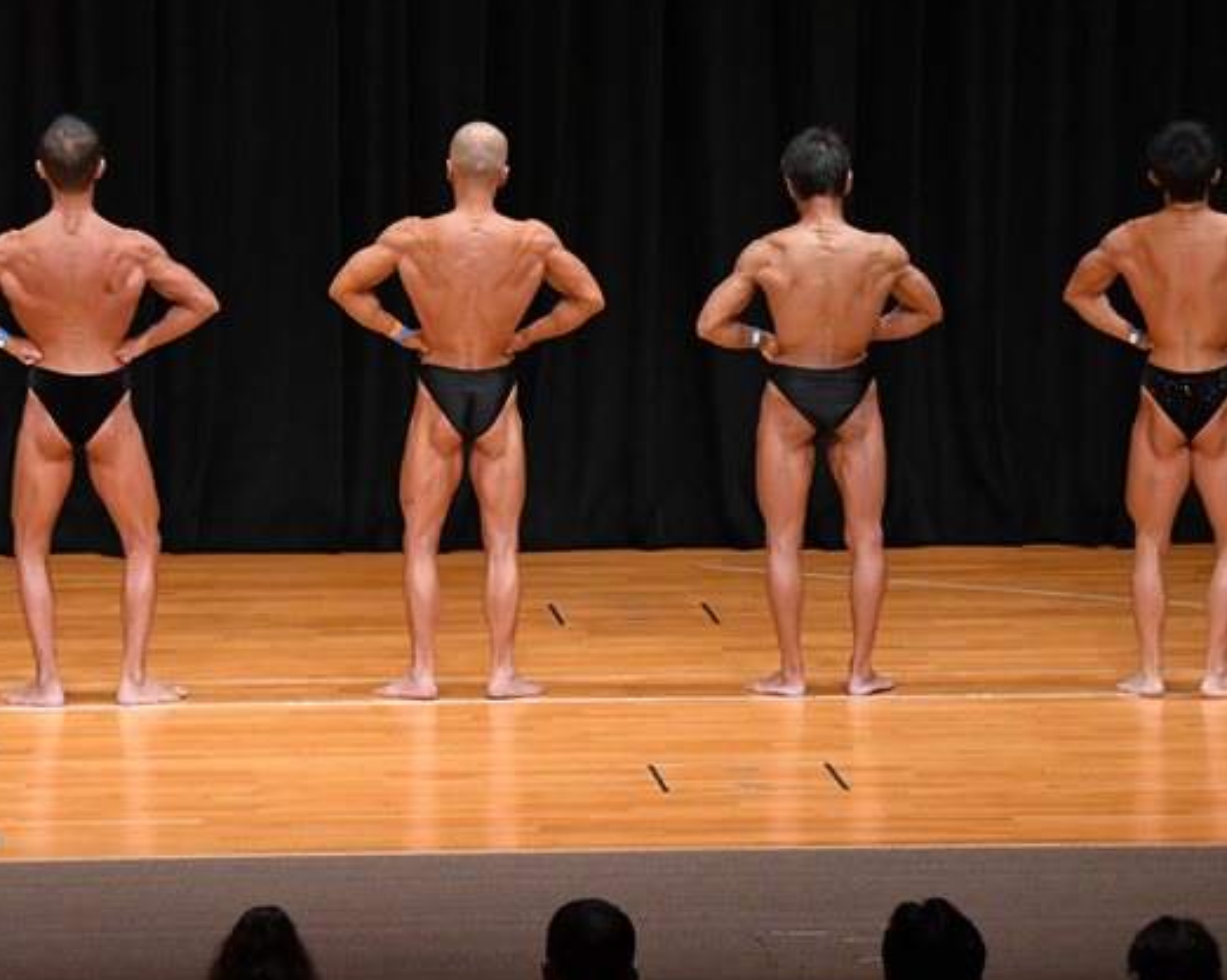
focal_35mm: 209
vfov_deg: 7.4
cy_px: 409
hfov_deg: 9.2
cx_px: 561
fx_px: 7585
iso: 3200
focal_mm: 100
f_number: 5.6
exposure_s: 1/400
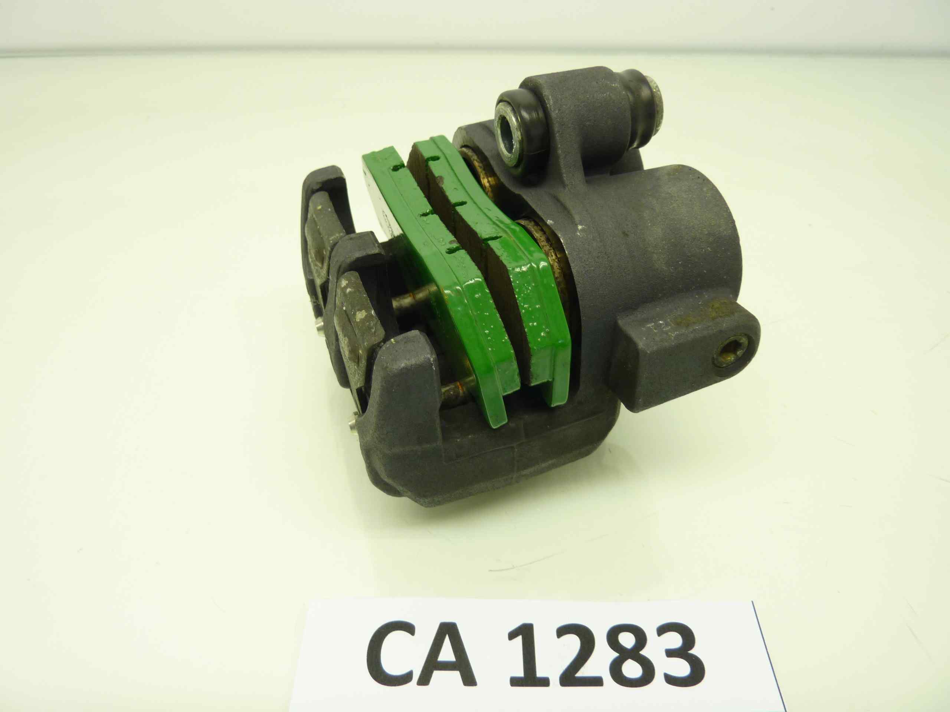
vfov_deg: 54.9
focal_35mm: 25
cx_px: 475
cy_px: 356
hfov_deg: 69.4
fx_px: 686
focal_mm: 4.1
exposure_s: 1/20
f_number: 3.3
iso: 80
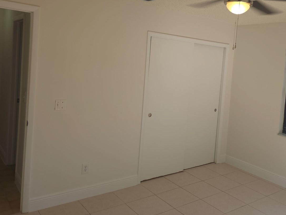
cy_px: 80
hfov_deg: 52.6
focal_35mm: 34
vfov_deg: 41.5
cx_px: 198
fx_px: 281
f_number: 1.7
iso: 12
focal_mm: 6.3
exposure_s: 1/60
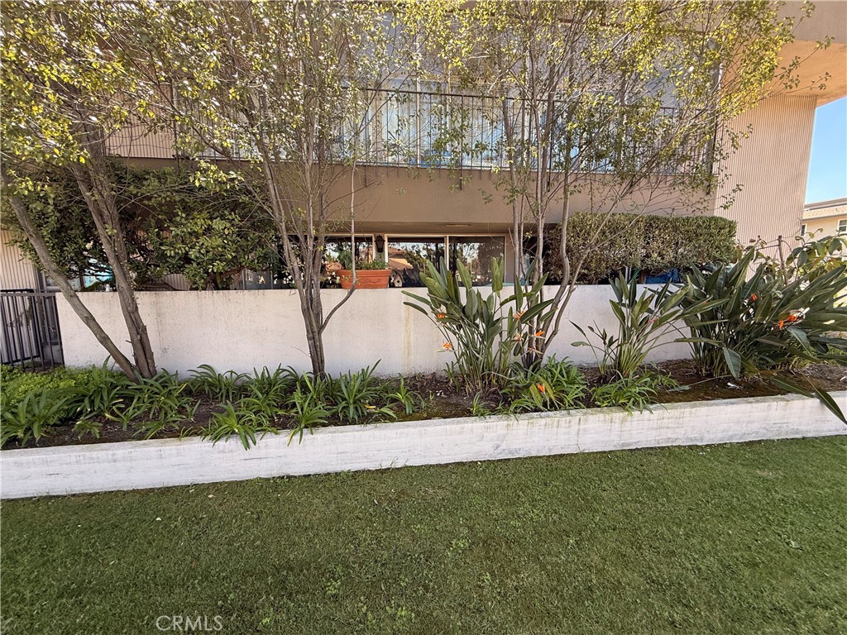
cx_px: 424
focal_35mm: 14
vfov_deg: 85.7
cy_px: 318
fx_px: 343
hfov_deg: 102.1
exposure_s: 1/150
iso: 50
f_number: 2.2
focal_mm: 2.22
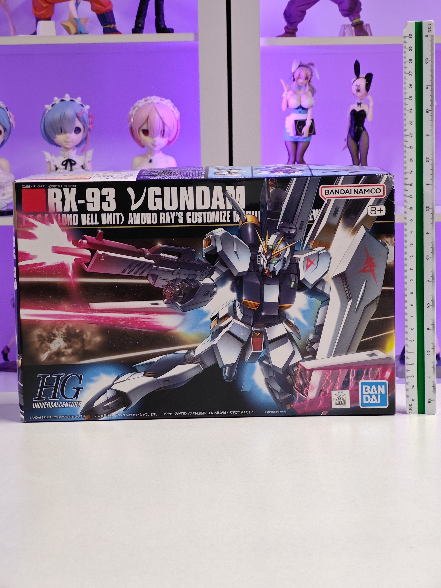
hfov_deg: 18.4
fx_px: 1359
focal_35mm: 80
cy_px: 294
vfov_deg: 24.4
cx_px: 220
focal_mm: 7.48
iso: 400
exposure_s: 1/16.1
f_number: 2.4
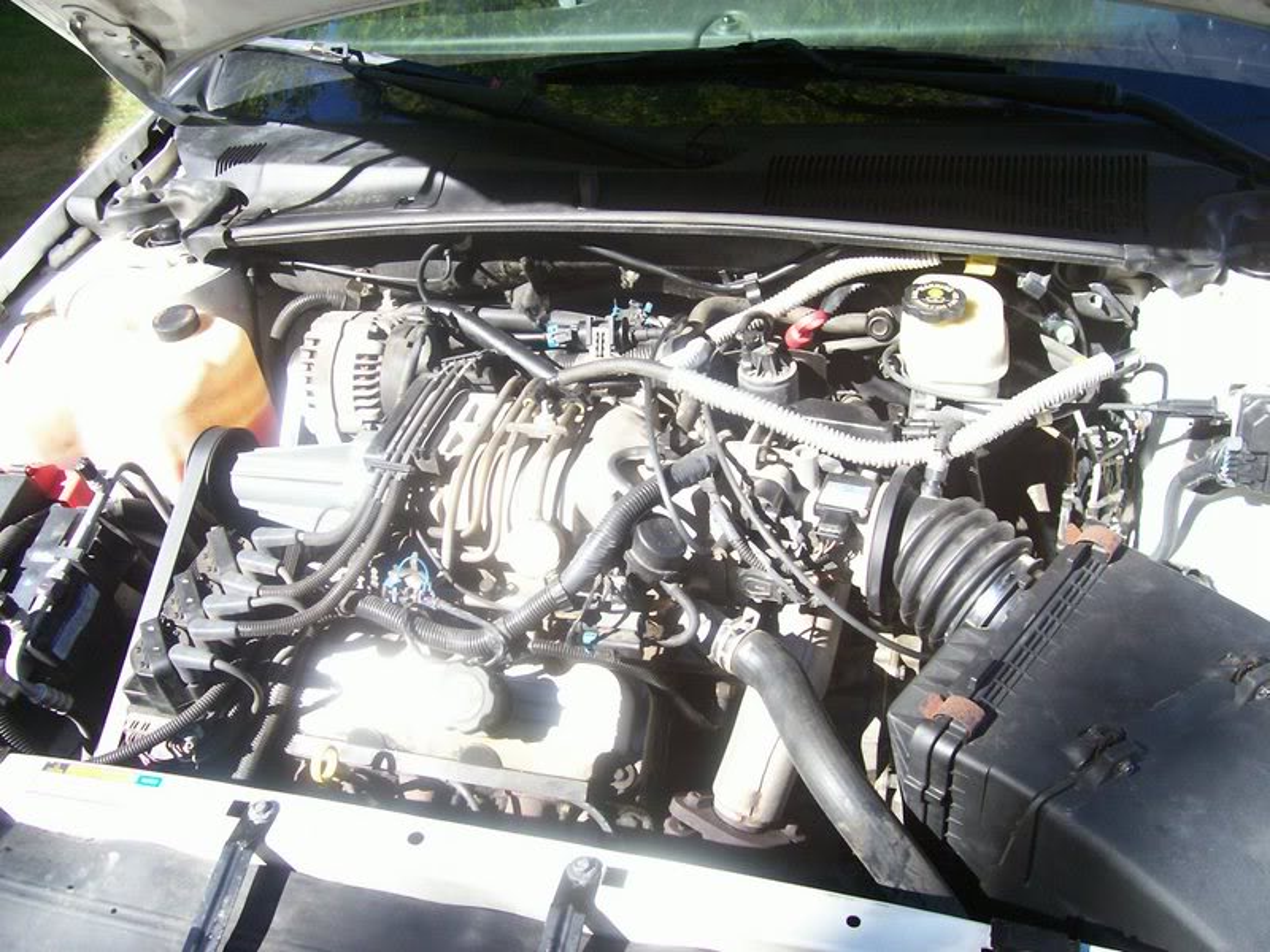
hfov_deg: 54.0
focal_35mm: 34
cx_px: 635
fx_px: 1247
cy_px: 476
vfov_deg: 41.8
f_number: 2.7
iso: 80
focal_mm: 5.6
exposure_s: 1/309
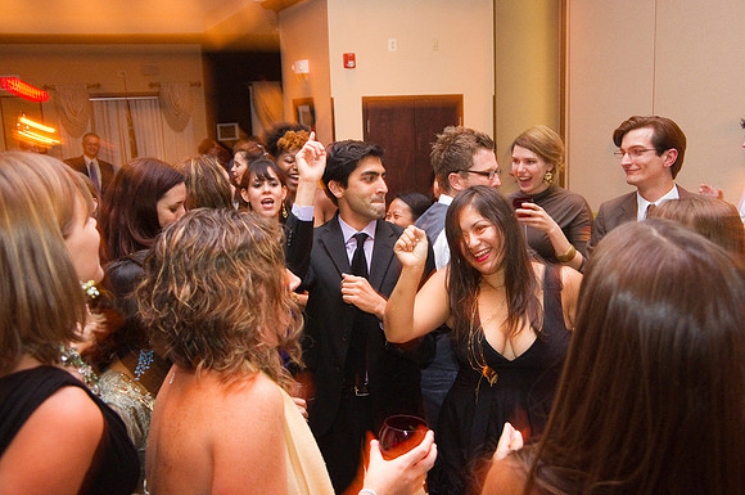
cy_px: 248
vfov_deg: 31.8
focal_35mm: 42
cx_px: 372
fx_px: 868
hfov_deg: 46.5
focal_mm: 28
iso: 2500
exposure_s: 1/10
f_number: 4
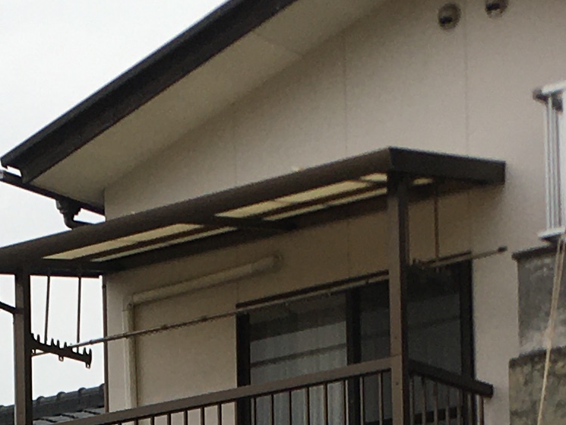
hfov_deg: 12.6
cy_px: 850
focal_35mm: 157
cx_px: 157
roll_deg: +1.1
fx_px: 2567
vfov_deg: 8.9
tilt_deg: +4.2
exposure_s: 1/1451
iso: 25
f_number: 2.2
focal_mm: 4.15
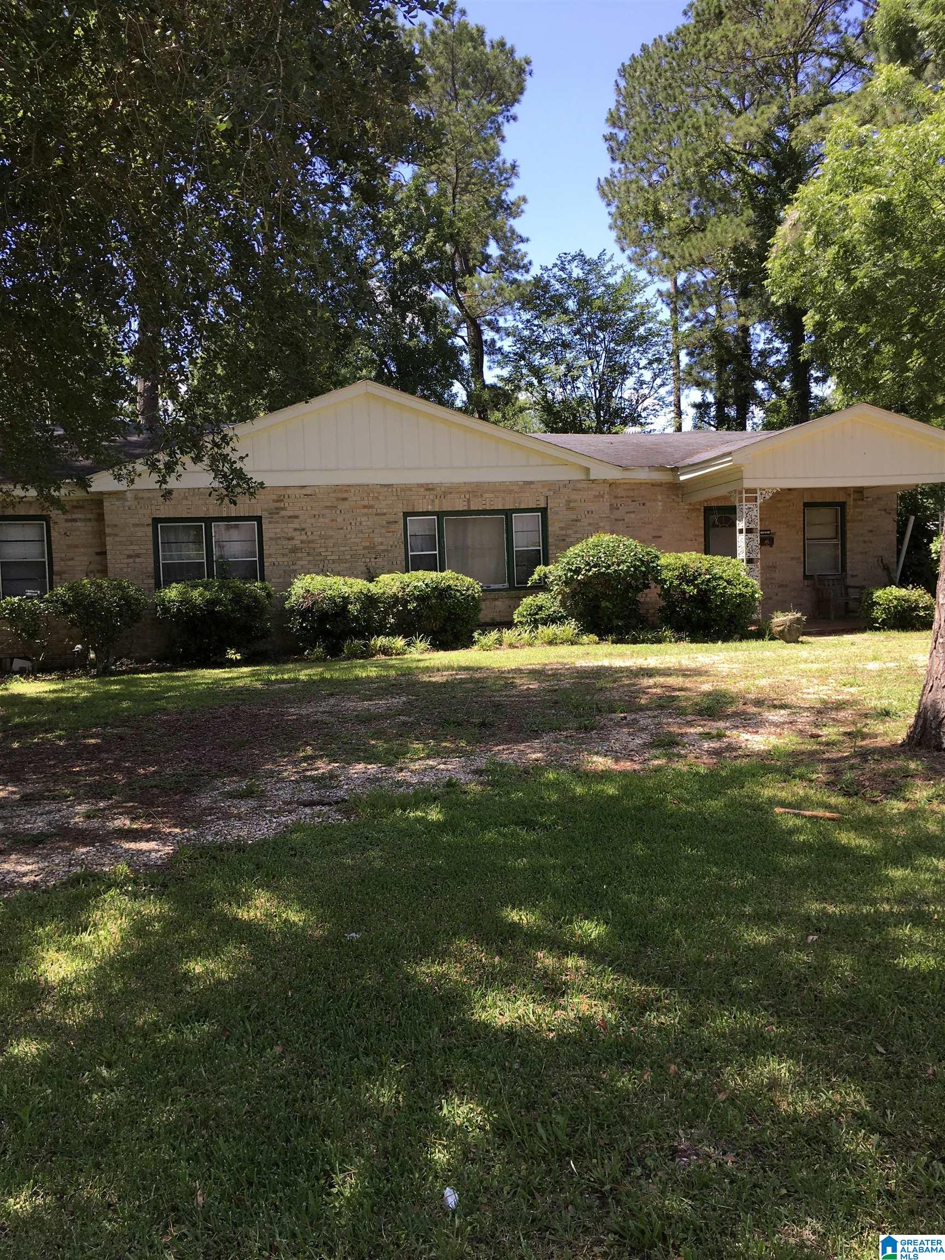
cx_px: 472
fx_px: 1056
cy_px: 630
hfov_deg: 48.2
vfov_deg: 61.7
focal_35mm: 29
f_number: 2.2
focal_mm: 4.15
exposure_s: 1/420
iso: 25
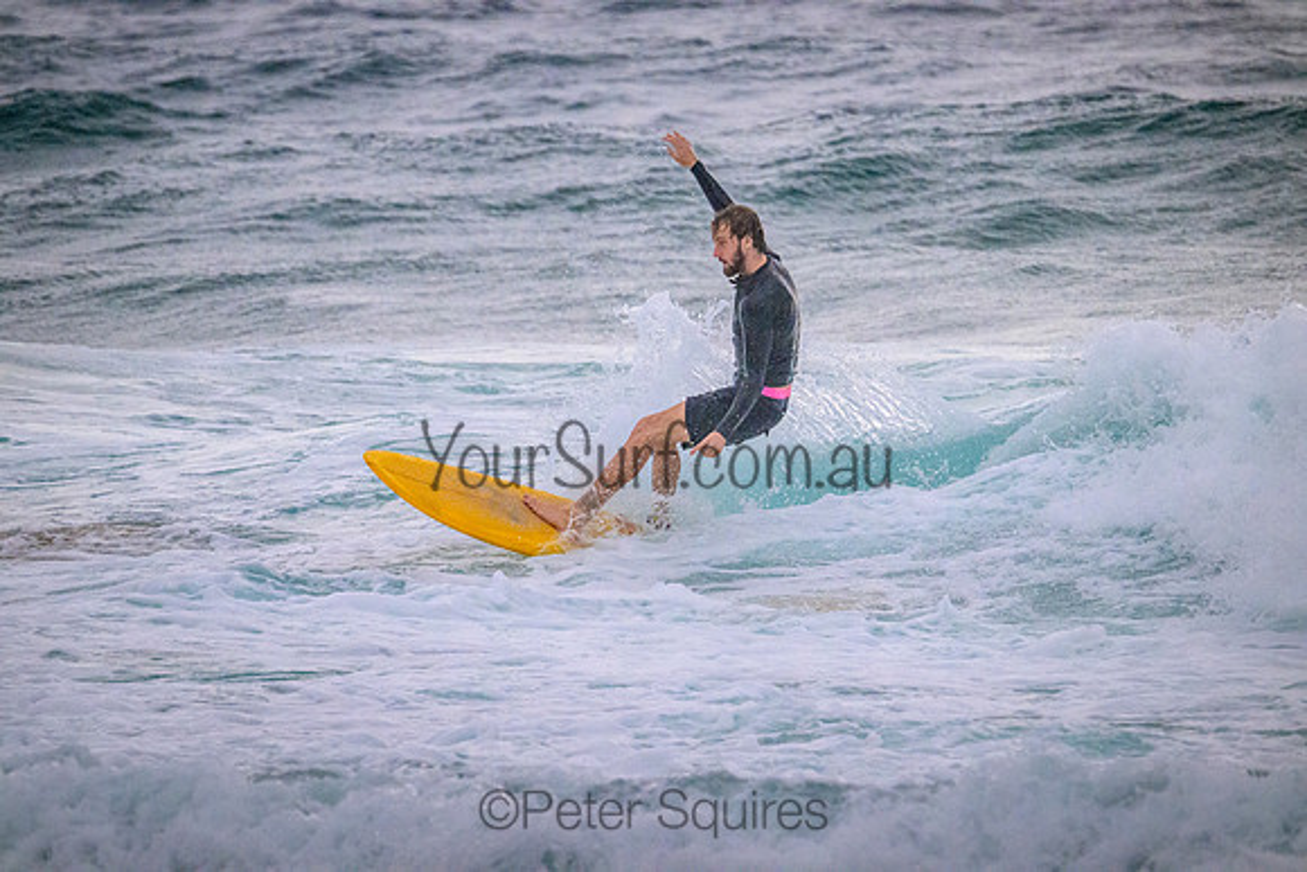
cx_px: 654
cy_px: 436
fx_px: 21787
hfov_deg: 3.4
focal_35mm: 600
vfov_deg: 2.3
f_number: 11
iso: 8000
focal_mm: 600
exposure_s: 1/2000
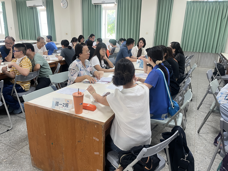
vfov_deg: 53.1
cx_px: 114
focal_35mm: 26
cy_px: 86
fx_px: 171
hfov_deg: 67.3
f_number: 1.6
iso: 125
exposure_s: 1/60
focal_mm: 5.1
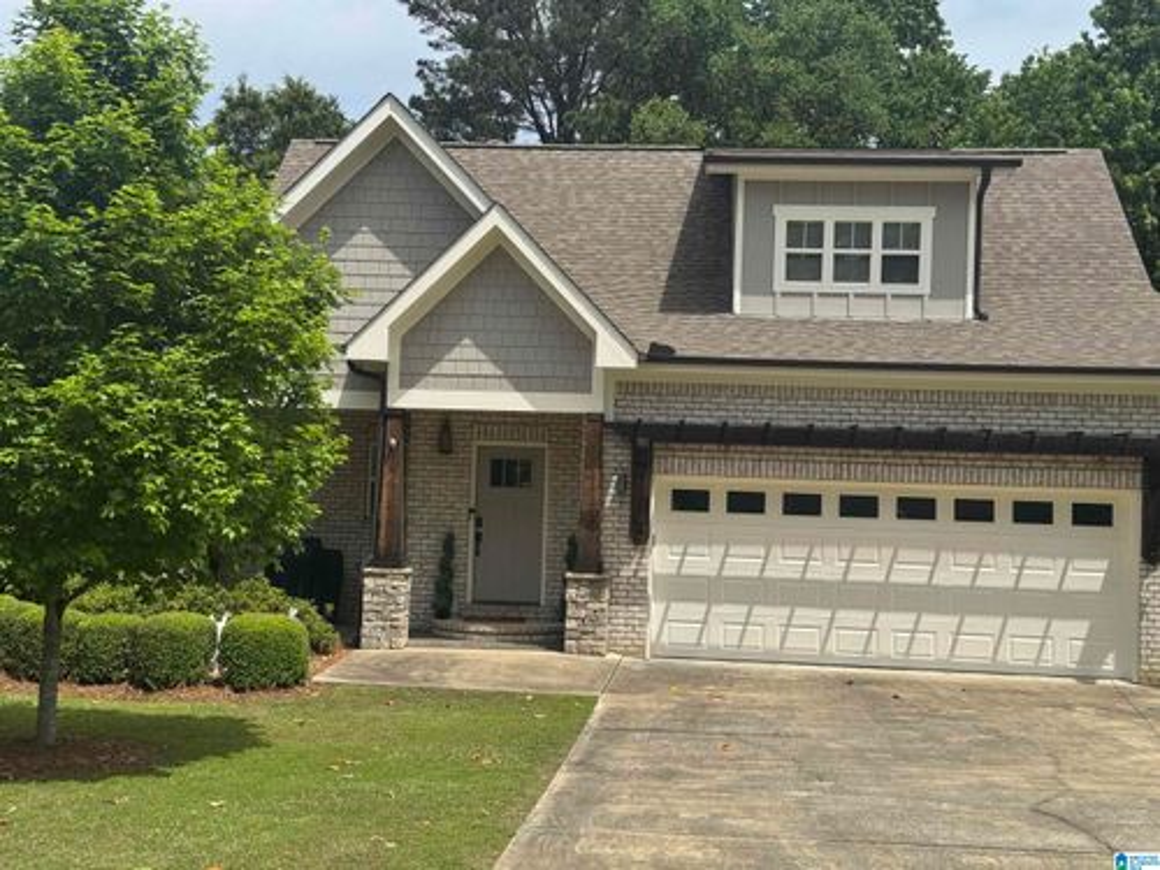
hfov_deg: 39.7
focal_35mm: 48
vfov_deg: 30.3
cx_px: 580
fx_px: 1609
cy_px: 435
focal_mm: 6.76
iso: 64
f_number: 1.78
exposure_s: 1/5848
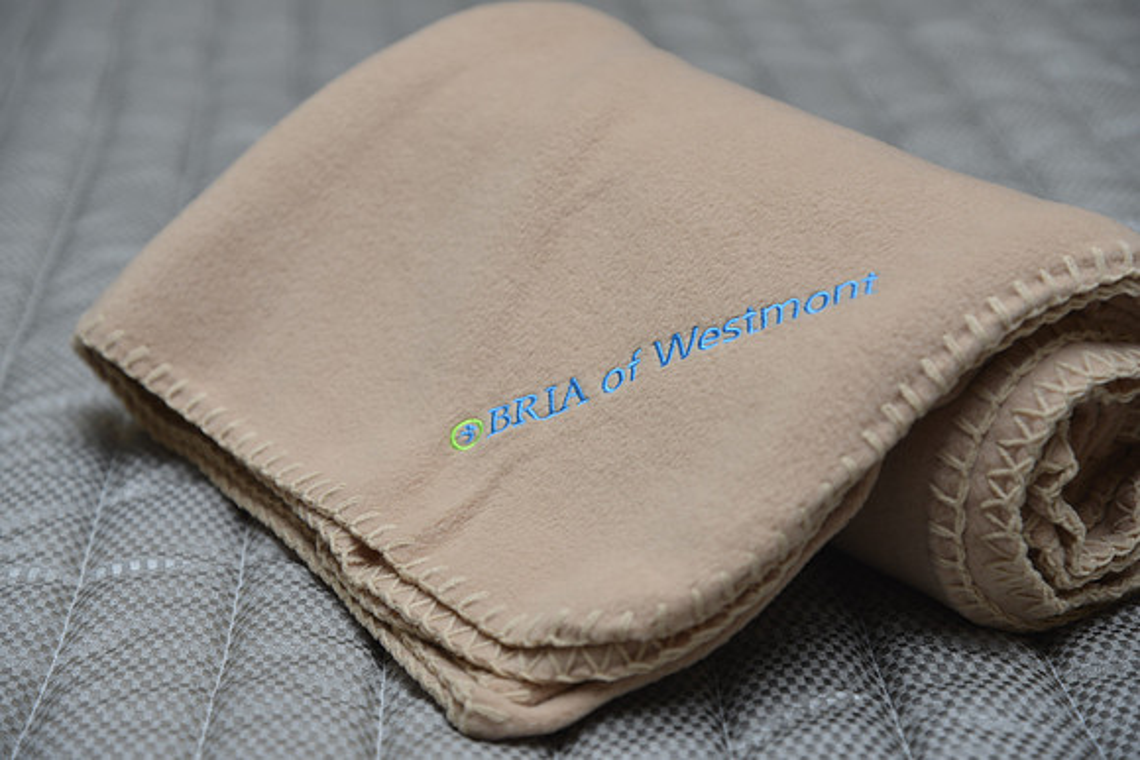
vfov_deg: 16.1
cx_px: 570
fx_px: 2692
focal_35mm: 85
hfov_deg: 23.9
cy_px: 380
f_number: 4.5
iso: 160
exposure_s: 1/60
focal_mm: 85
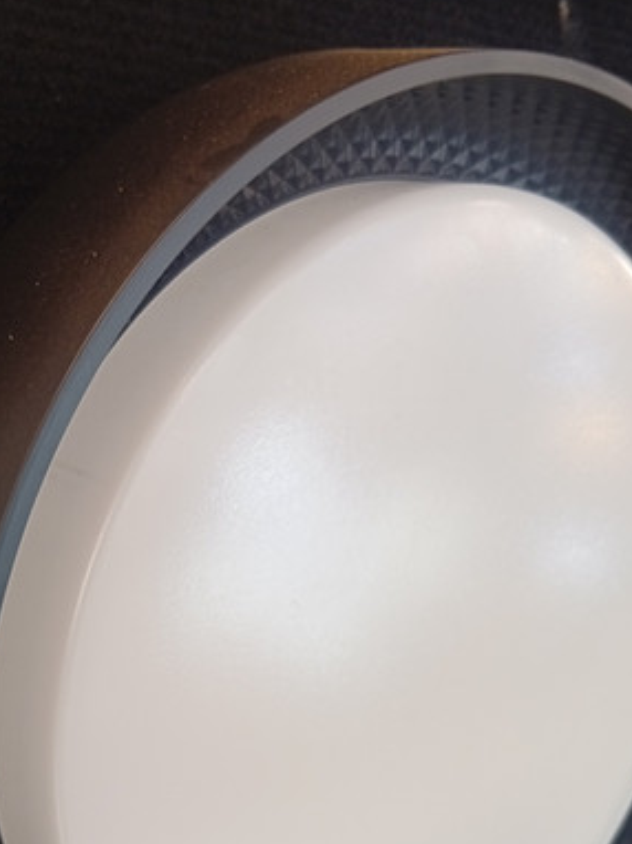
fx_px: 1145
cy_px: 630
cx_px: 294
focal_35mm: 47
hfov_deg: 30.8
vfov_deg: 39.4
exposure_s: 1/50
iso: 92
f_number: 1.8
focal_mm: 3.84
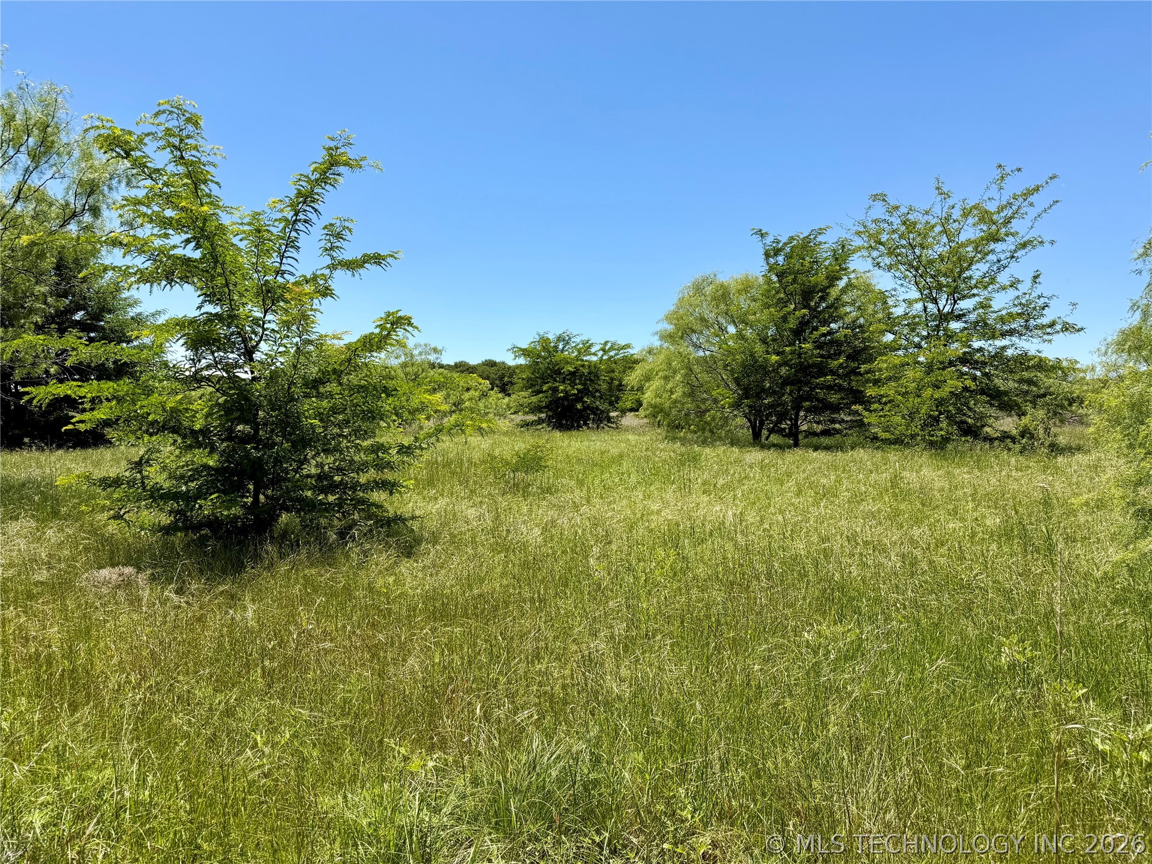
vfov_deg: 56.8
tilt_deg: -0.5
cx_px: 576
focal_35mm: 24
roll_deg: -0.2
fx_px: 799
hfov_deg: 71.6
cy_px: 432
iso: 80
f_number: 1.78
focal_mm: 6.76
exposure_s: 1/3953
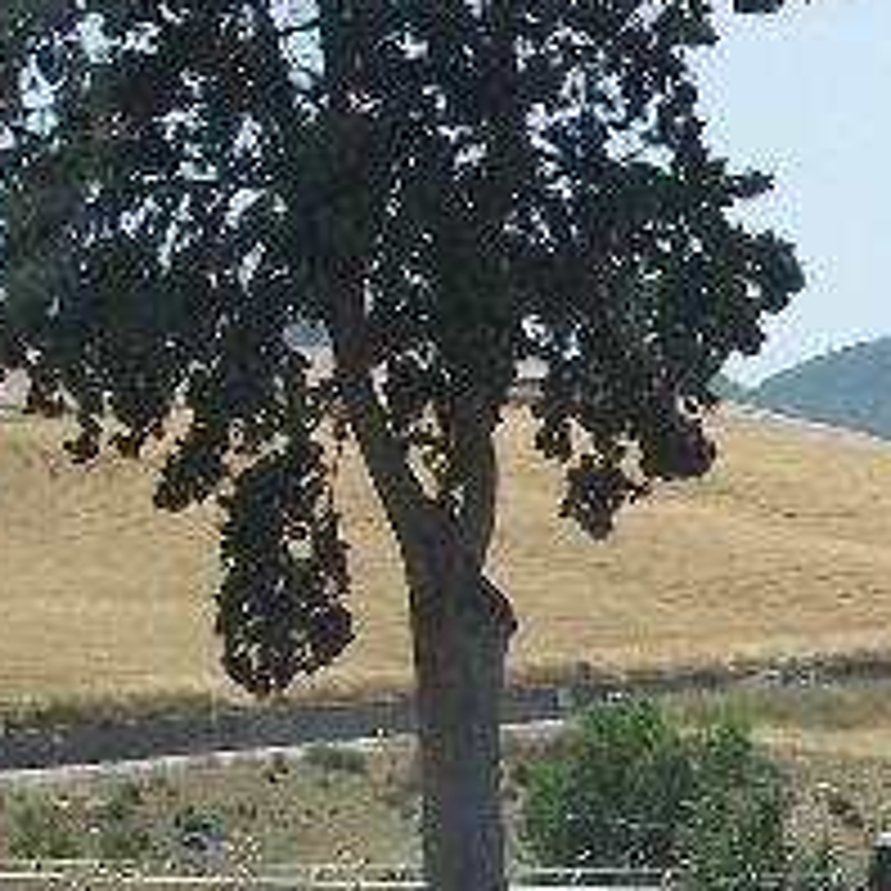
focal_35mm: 136
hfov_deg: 12.0
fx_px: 3960
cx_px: 1521
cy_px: 598
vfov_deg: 12.8
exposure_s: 1/700
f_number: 4.8
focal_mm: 8
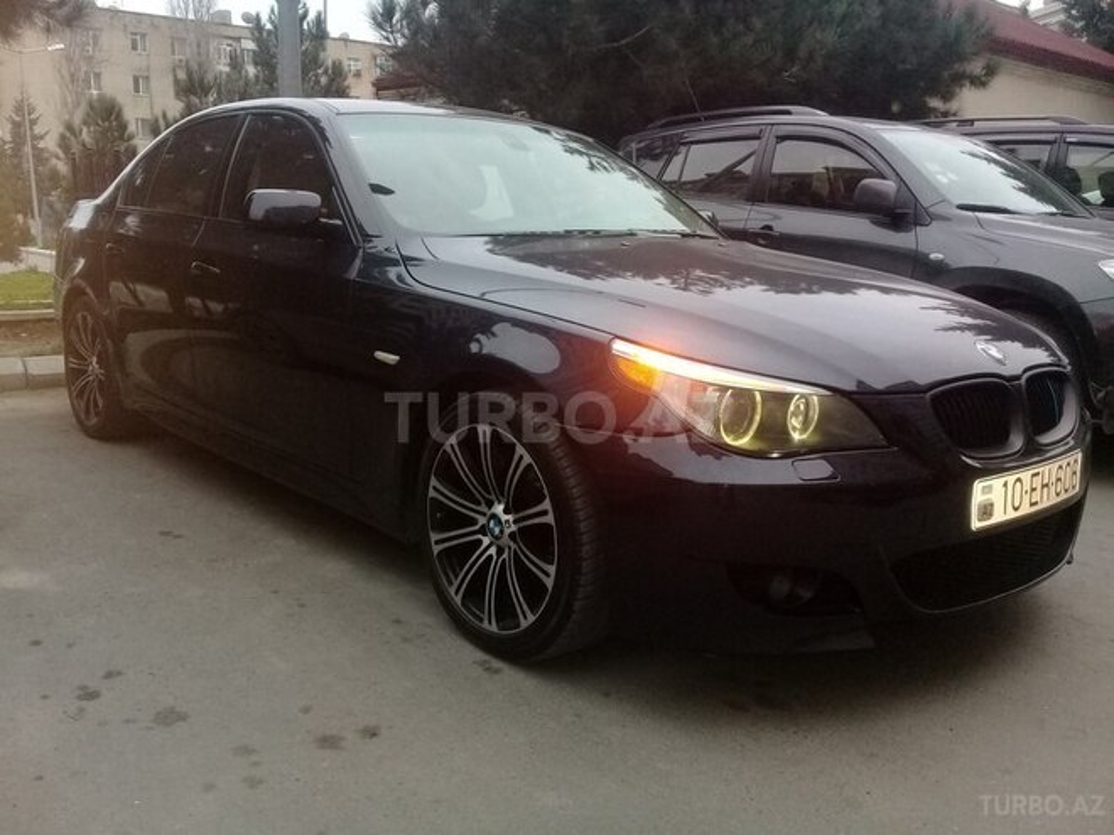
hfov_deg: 58.4
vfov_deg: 45.4
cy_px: 418
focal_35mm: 31
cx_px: 557
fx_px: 998
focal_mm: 3.3
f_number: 2.2
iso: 160
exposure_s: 1/33
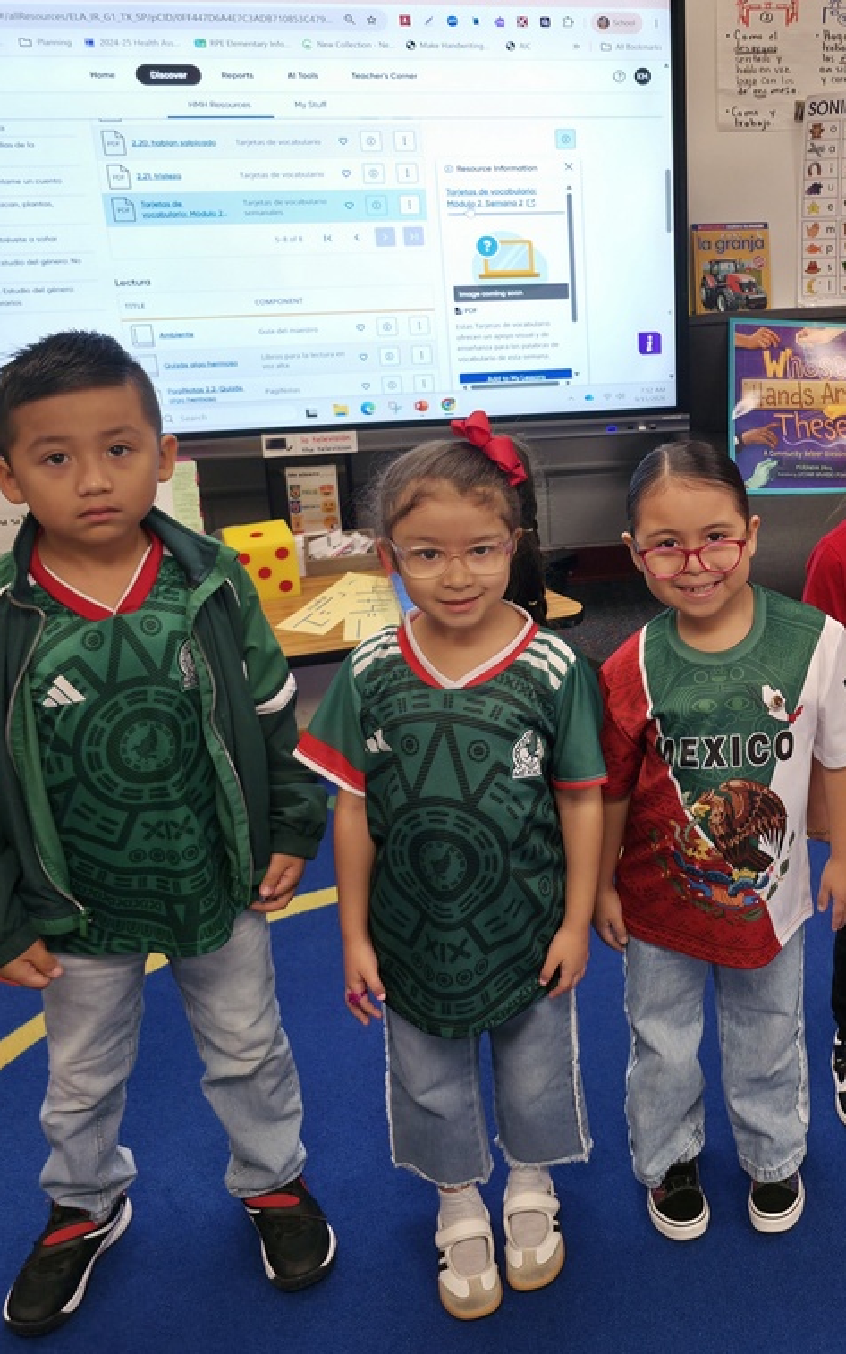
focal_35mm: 33
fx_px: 1218
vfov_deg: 58.1
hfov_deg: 35.3
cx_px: 814
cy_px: 681
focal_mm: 6.3
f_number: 1.7
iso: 64
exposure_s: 1/60.2
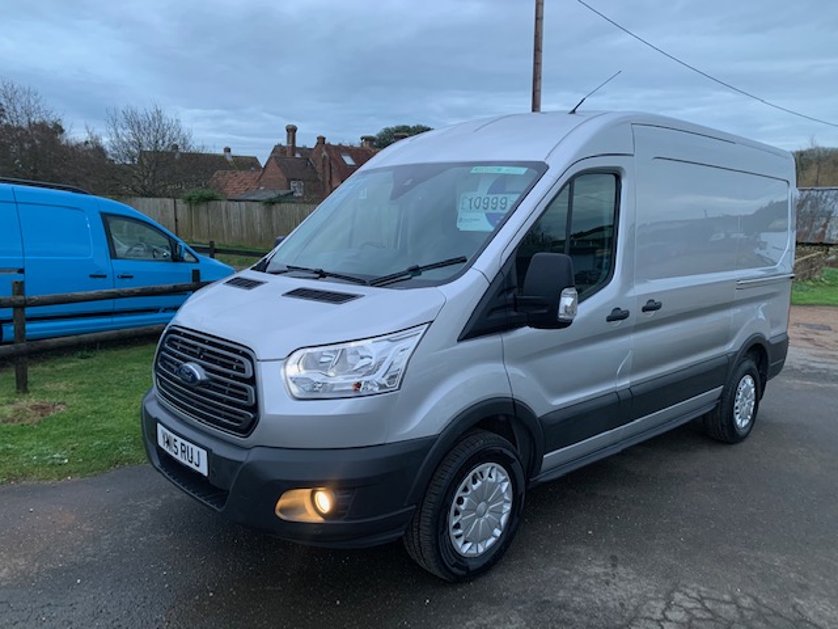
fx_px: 629
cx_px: 419
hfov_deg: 67.3
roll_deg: -0.8
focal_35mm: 26
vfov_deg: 53.1
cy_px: 314
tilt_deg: -11.0
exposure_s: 1/60
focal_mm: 4.25
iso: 125
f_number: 1.8
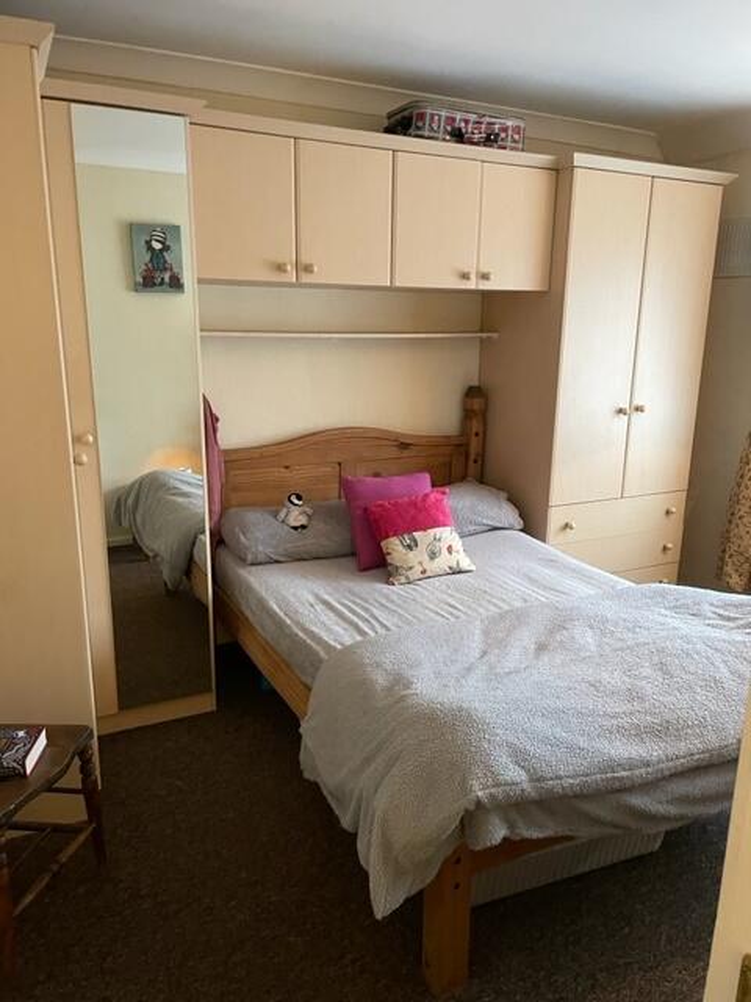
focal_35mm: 26
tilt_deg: -12.5
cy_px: 501
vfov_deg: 67.3
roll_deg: +0.4
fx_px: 752
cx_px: 376
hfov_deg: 53.1
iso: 500
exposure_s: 1/33
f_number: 1.6
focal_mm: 4.2
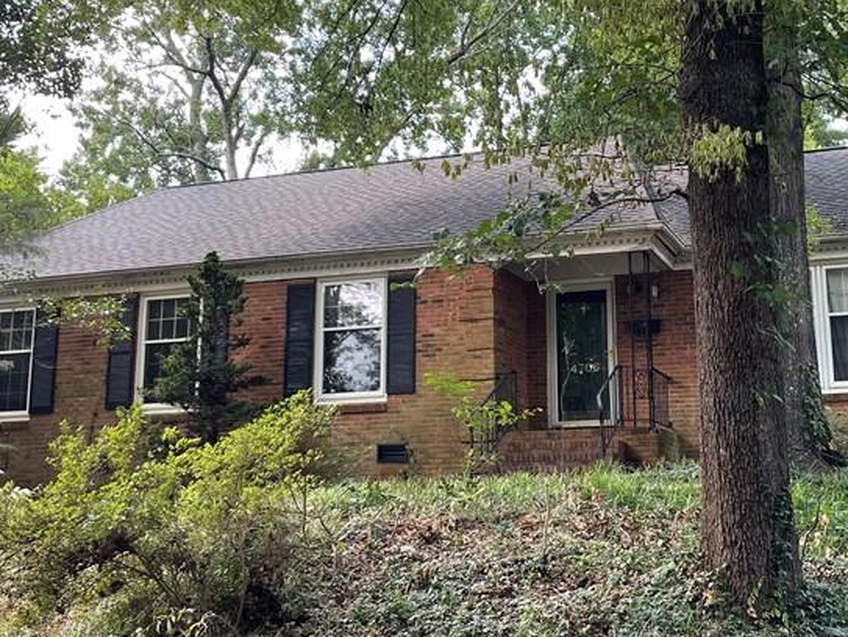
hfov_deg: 38.7
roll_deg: +1.4
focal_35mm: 49
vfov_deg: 29.7
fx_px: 1201
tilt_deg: +13.3
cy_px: 284
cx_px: 512
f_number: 1.6
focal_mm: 4.2
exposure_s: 1/146
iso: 32
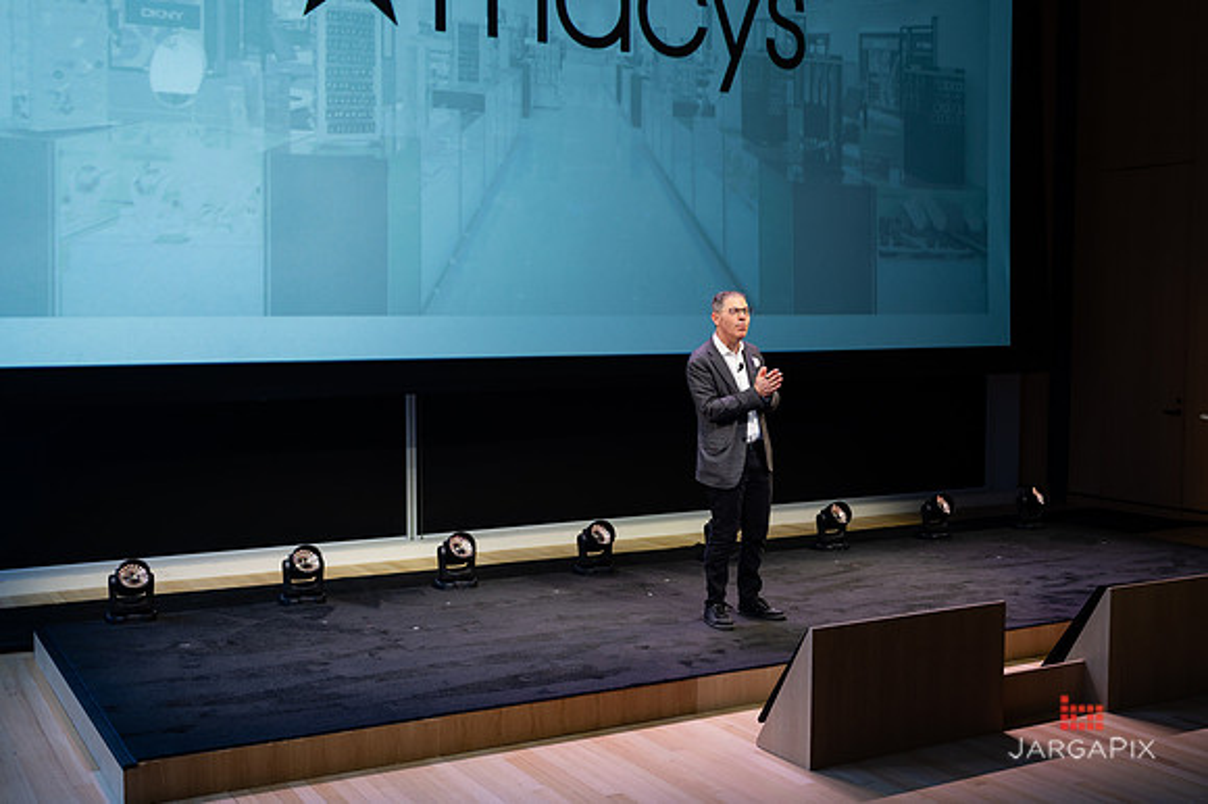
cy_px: 408
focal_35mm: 40
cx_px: 604
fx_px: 1334
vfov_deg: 33.5
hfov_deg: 48.7
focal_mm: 37
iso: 200
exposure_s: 1/125
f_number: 3.2
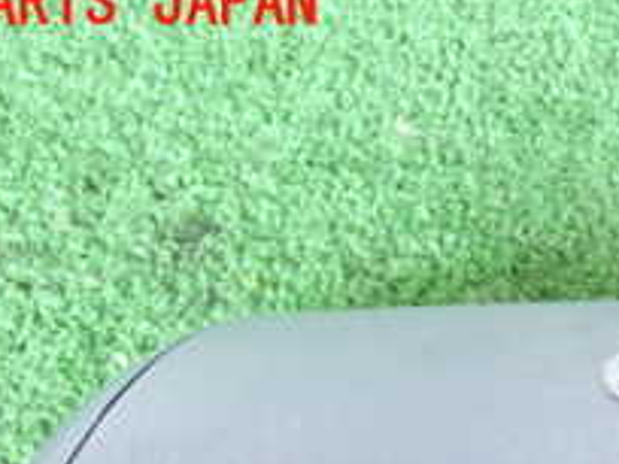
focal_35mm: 138
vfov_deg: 10.5
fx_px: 2468
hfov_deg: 14.0
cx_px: 677
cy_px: 649
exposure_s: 1/30
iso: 800
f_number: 3.1
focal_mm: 8.4
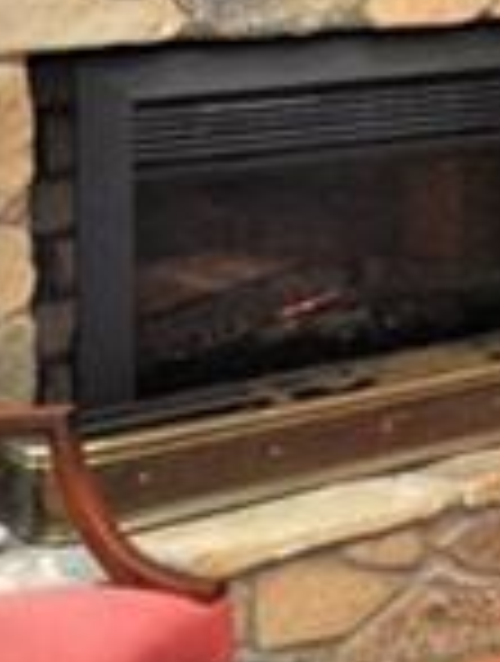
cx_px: 1509
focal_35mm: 100
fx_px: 1918
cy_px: -160
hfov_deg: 10.4
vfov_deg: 18.4
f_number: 4
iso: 560
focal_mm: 10
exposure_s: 1/60
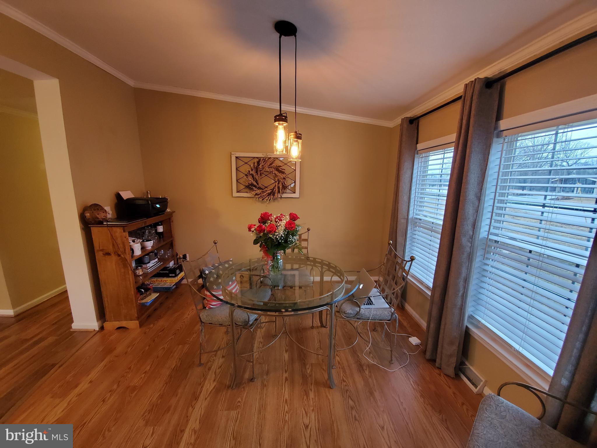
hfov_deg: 106.2
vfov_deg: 89.9
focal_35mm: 13
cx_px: 298
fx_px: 224
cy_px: 224
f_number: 2.2
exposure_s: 1/39
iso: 500
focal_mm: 1.8
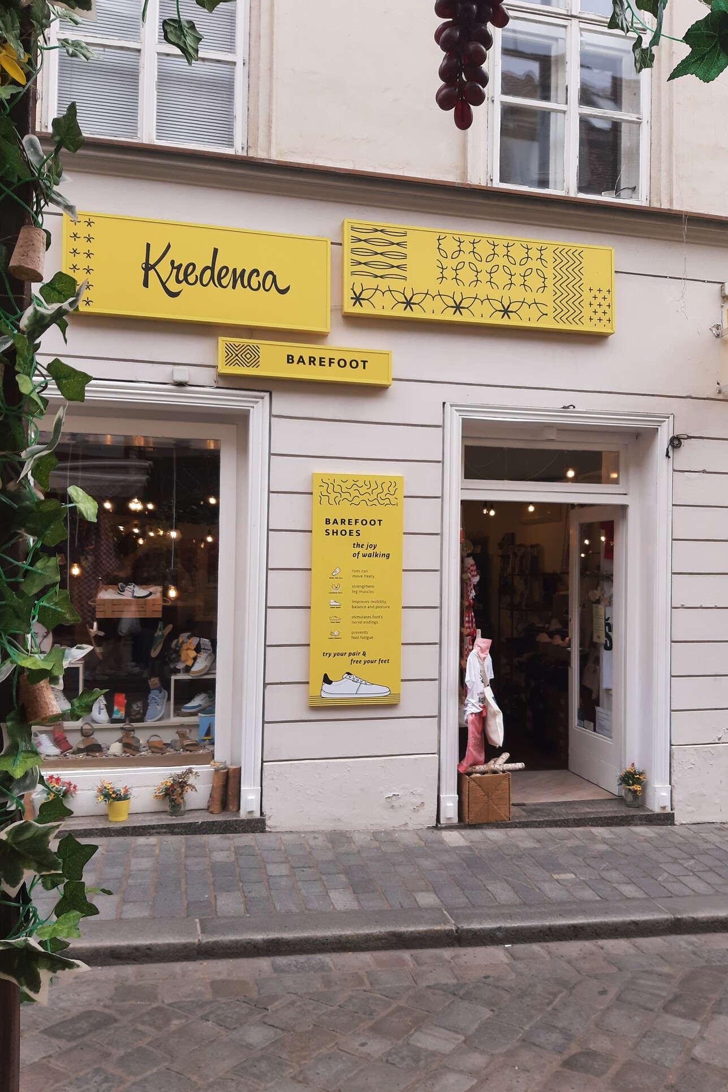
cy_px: 551
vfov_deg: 65.5
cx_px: 387
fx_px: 849
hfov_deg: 46.4
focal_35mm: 28
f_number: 1.7
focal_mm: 3.93
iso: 40
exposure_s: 1/335
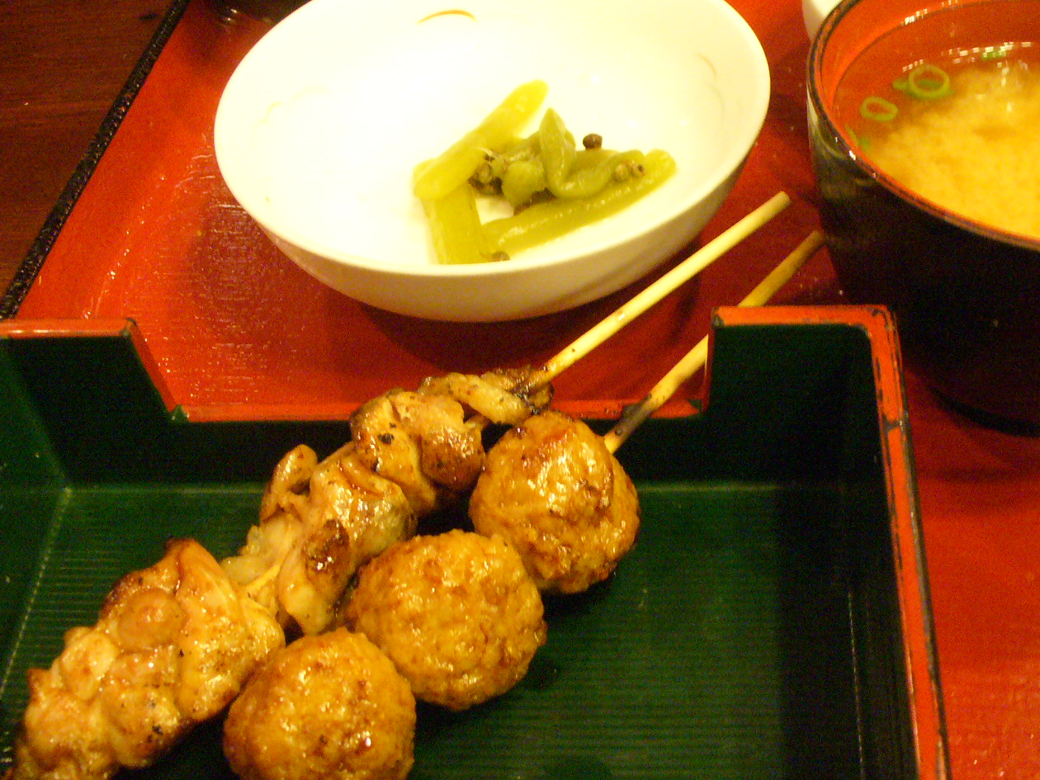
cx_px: 633
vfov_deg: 30.8
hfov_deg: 40.2
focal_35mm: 47
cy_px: 452
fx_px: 1412
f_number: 2.8
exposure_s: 1/13
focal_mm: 6.1
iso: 400
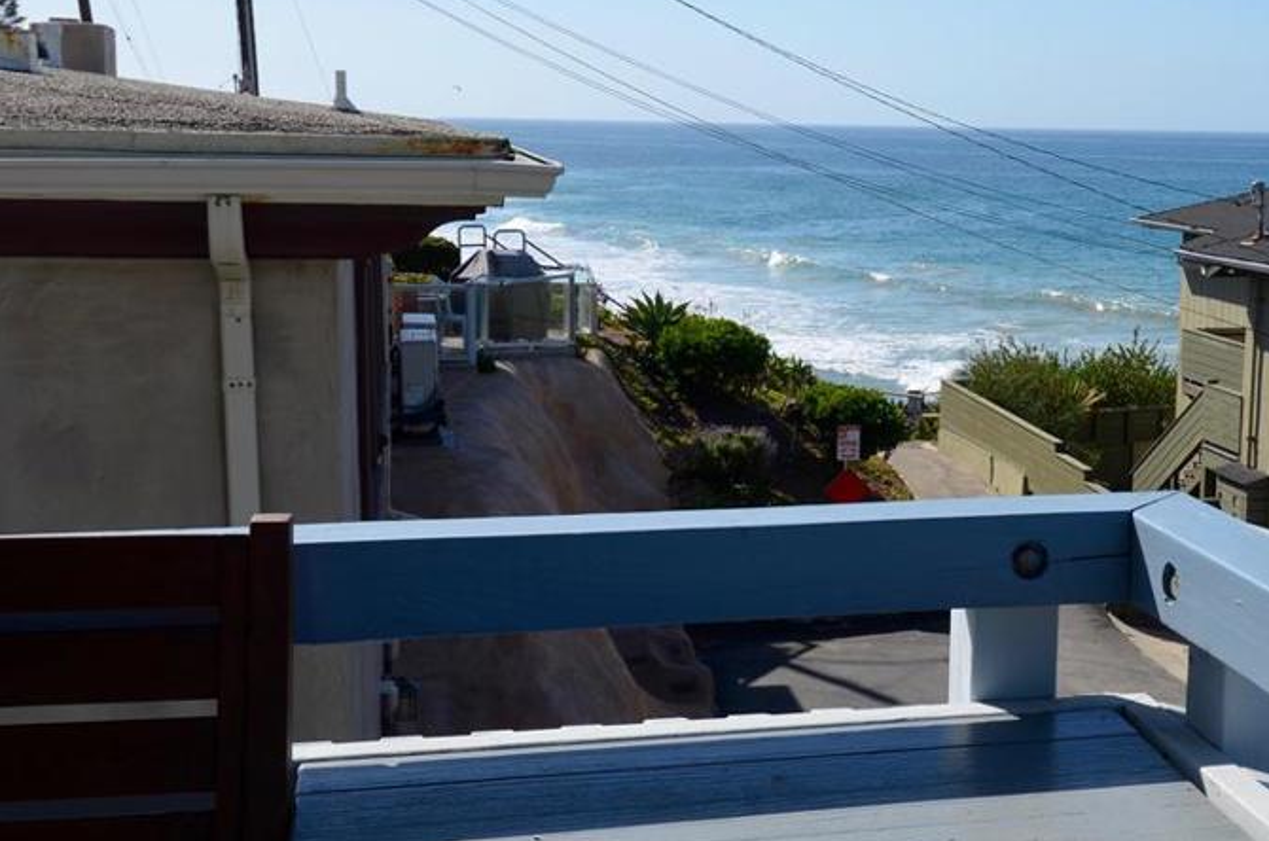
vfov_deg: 24.5
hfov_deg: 35.7
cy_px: 439
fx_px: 1935
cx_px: 907
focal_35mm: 55
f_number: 9
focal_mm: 24
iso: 100
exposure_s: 1/320
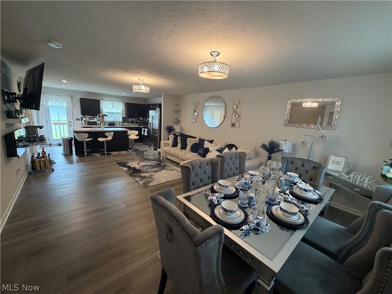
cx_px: 196
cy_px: 147
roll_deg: -3.3
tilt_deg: -10.7
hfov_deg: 102.1
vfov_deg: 85.7
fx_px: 159
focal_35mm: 14
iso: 200
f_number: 2.2
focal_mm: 2.22
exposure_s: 1/60
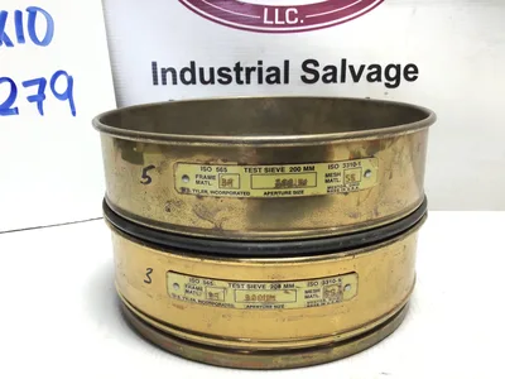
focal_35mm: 31
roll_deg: +0.0
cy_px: 190
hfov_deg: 58.4
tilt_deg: -16.6
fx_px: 452
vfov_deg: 45.4
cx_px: 252
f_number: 2.4
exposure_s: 1/60
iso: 32
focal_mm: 3.3
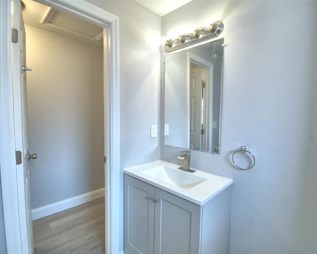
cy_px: 127
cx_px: 162
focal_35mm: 17
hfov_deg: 89.6
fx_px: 159
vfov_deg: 77.0
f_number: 4.5
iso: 400
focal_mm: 10
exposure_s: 1/125
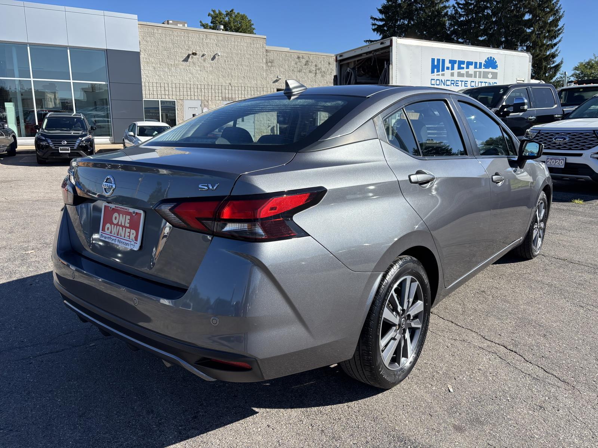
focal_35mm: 26
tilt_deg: -13.7
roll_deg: -1.1
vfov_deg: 53.1
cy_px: 224
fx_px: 449
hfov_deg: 67.3
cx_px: 299
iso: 50
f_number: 1.6
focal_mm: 5.96
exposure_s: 1/2451
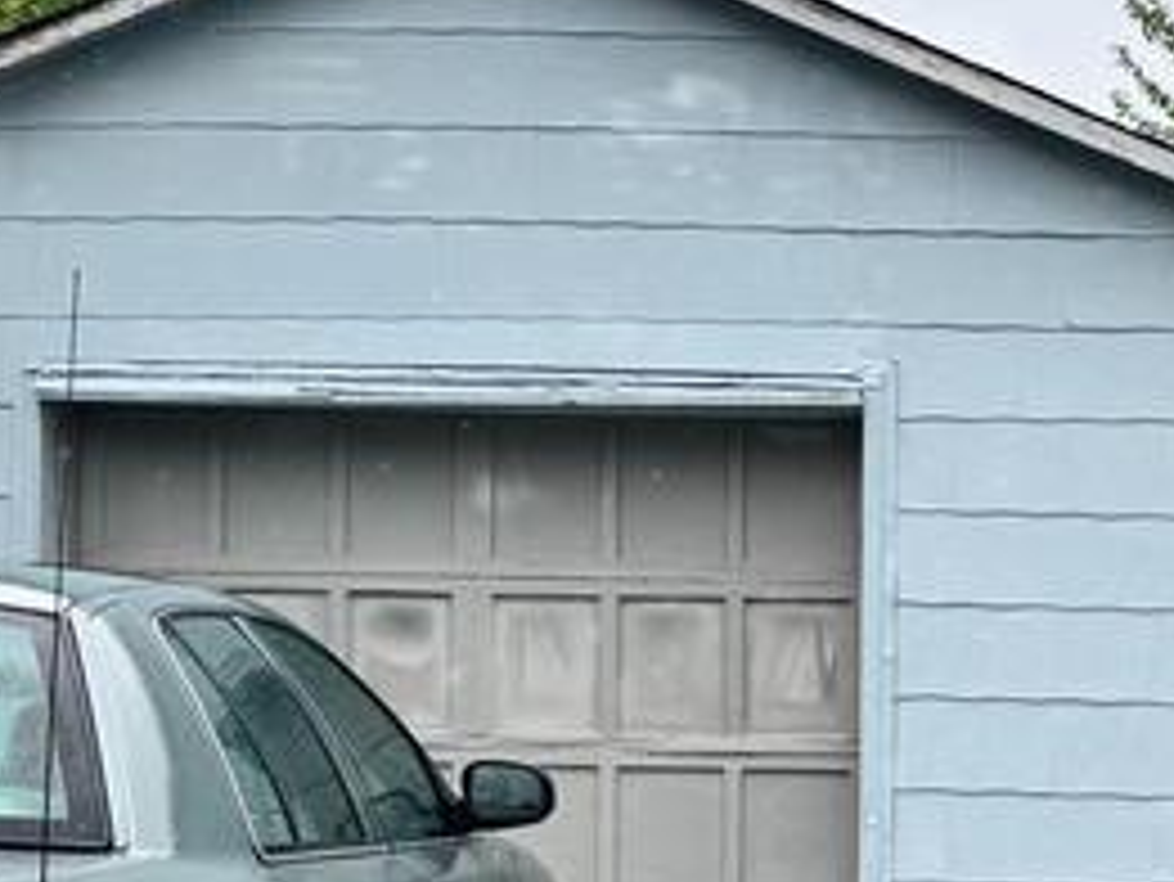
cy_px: 896
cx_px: 1547
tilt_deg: -0.7
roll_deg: -0.9
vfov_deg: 15.4
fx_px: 3189
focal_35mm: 94
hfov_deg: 19.2
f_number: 1.78
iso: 80
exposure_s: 1/715
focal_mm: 6.76
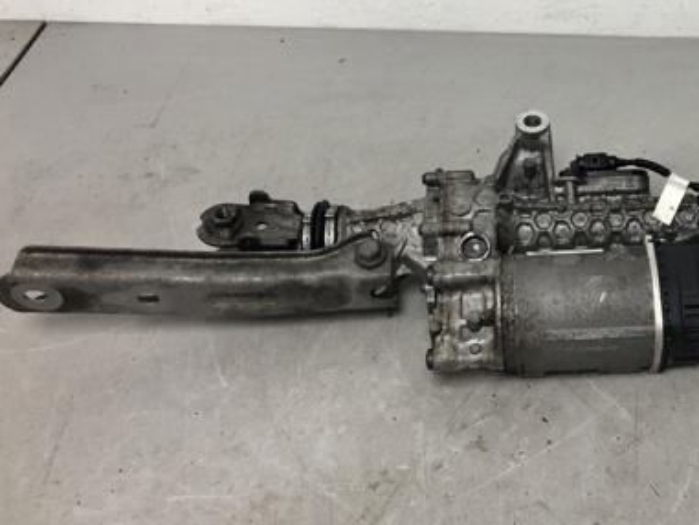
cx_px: 572
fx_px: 949
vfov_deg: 30.5
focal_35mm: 47
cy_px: 143
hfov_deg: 38.7
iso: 32
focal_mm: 4
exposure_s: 1/33
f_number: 1.8
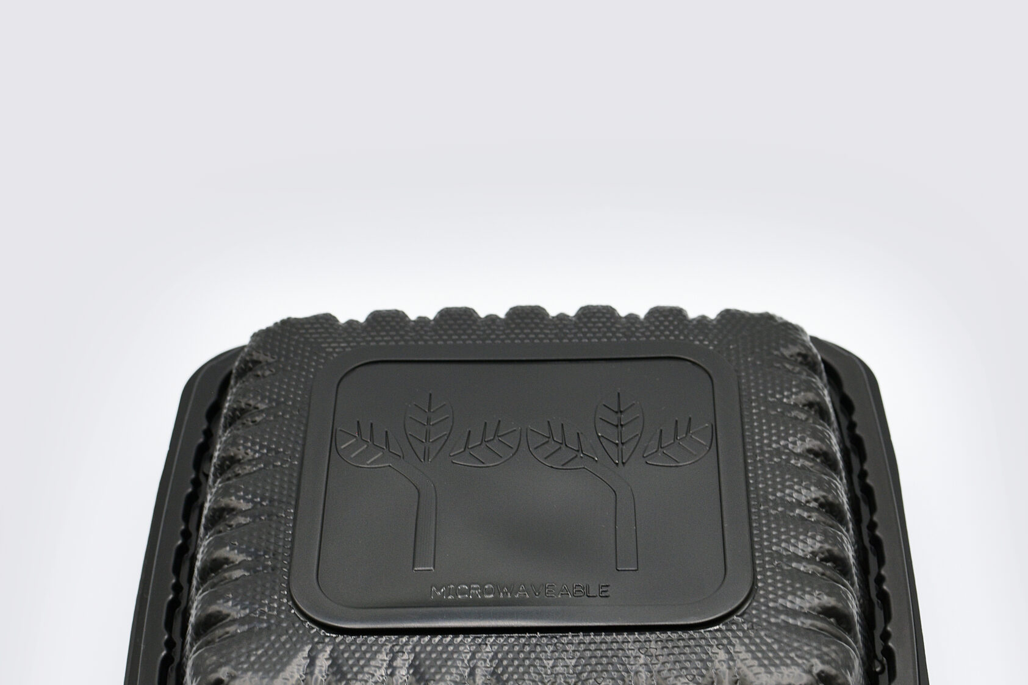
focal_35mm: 80
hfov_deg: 25.4
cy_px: 466
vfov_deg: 17.1
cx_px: 511
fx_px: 2277
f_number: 5.6
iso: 280
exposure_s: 1/125
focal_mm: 35
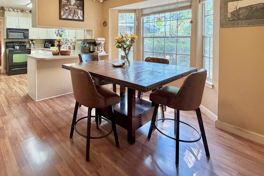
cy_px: 41
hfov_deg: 78.1
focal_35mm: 21
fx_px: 154
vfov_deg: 56.2
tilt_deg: -0.9
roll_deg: +0.1
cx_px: 84
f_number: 2.2
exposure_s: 1/60
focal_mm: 2.22
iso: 250
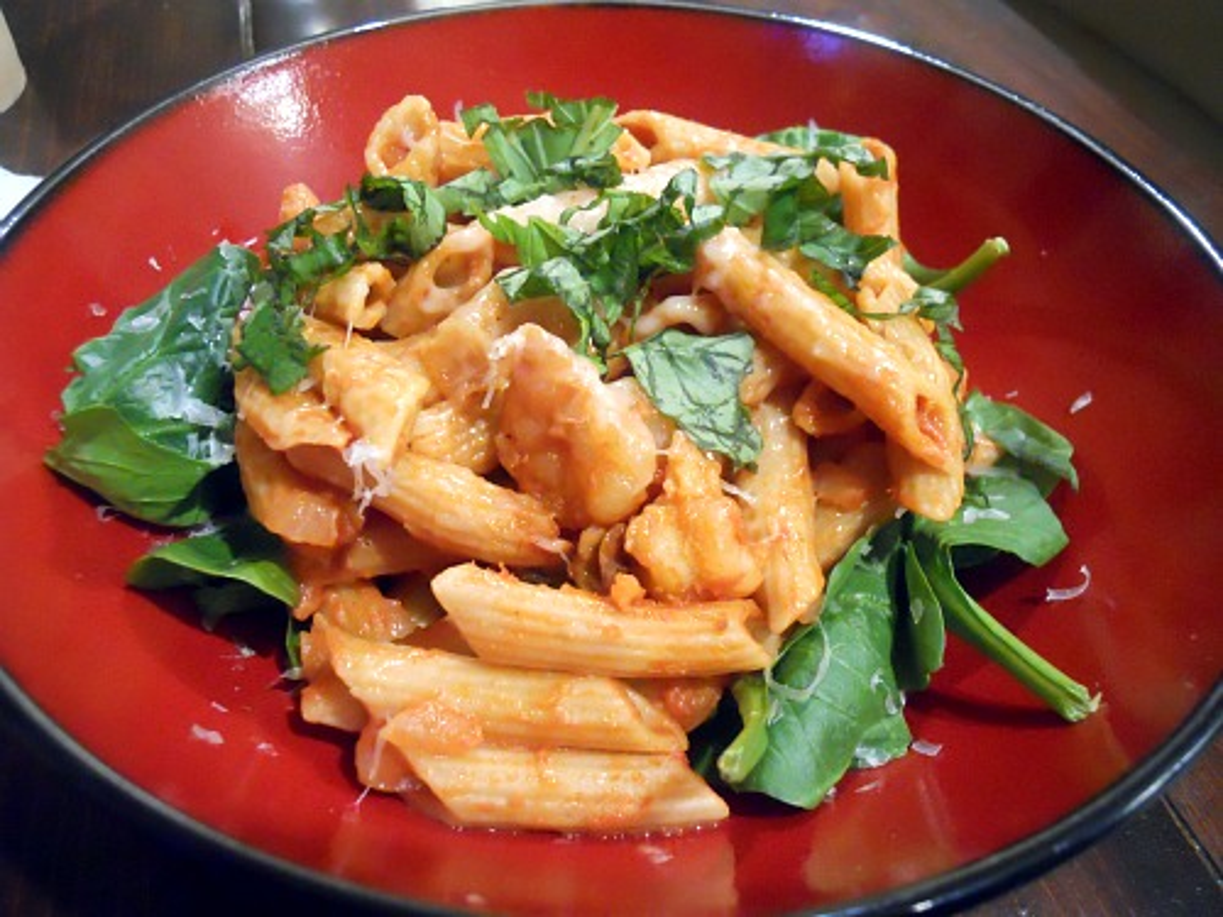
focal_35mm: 28
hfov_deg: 63.4
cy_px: 458
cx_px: 612
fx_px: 989
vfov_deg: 49.7
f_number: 2.7
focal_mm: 5
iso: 800
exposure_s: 1/10
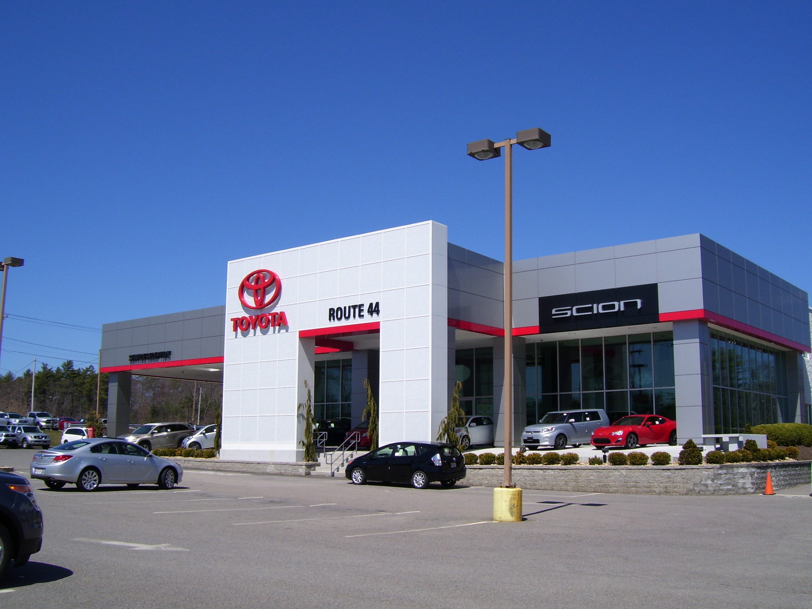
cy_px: 304
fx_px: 868
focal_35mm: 37
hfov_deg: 50.1
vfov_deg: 38.7
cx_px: 406
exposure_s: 1/1000
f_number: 4.8
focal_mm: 6
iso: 80
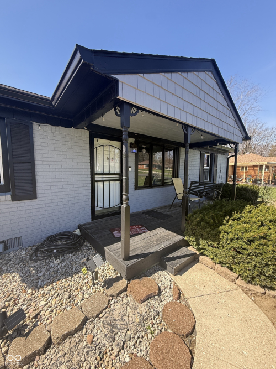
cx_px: 138
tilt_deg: -4.3
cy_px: 184
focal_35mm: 14
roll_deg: -0.9
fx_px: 149
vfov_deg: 102.1
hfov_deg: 85.7
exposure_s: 1/372
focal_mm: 2.22
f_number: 2.2
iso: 64
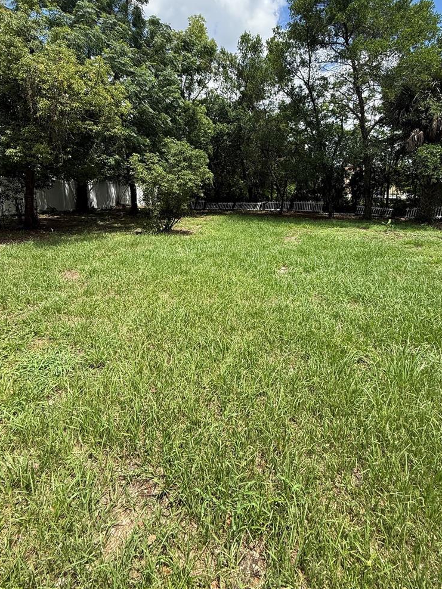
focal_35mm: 17
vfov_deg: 89.7
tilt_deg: -5.8
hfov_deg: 74.6
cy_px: 232
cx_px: 241
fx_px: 289
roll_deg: -1.4
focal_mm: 2.22
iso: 50
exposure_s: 1/820
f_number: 2.2
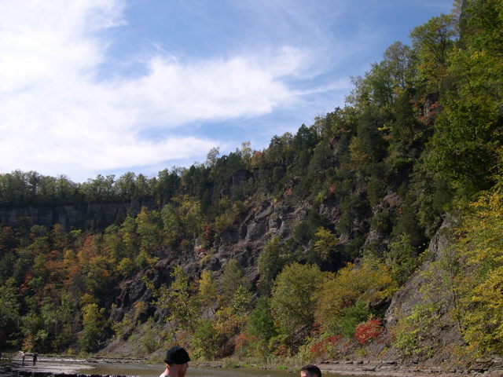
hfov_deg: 49.0
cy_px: 188
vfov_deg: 37.7
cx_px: 252
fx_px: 552
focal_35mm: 38
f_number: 7.6
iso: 100
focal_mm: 8
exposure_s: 1/179
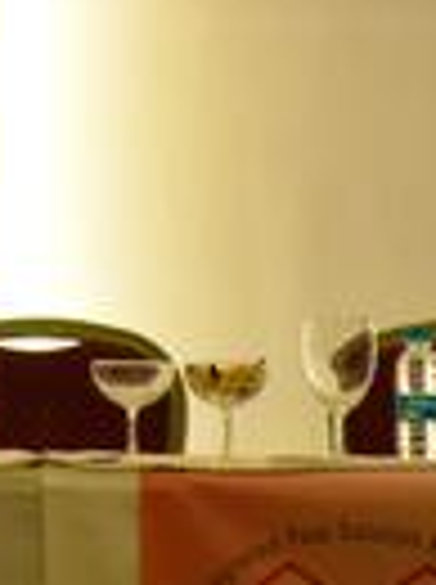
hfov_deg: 4.0
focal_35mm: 366
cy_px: -74
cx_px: -580
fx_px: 6171
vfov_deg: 5.4
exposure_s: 1/160
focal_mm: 55
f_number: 5.6
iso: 3200
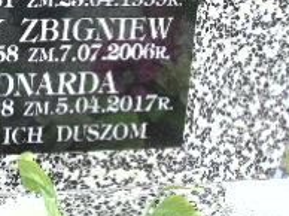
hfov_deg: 12.9
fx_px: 1267
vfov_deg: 9.7
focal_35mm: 152
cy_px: 19
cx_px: 21
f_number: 4.1
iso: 80
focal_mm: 8.2
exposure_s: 1/100
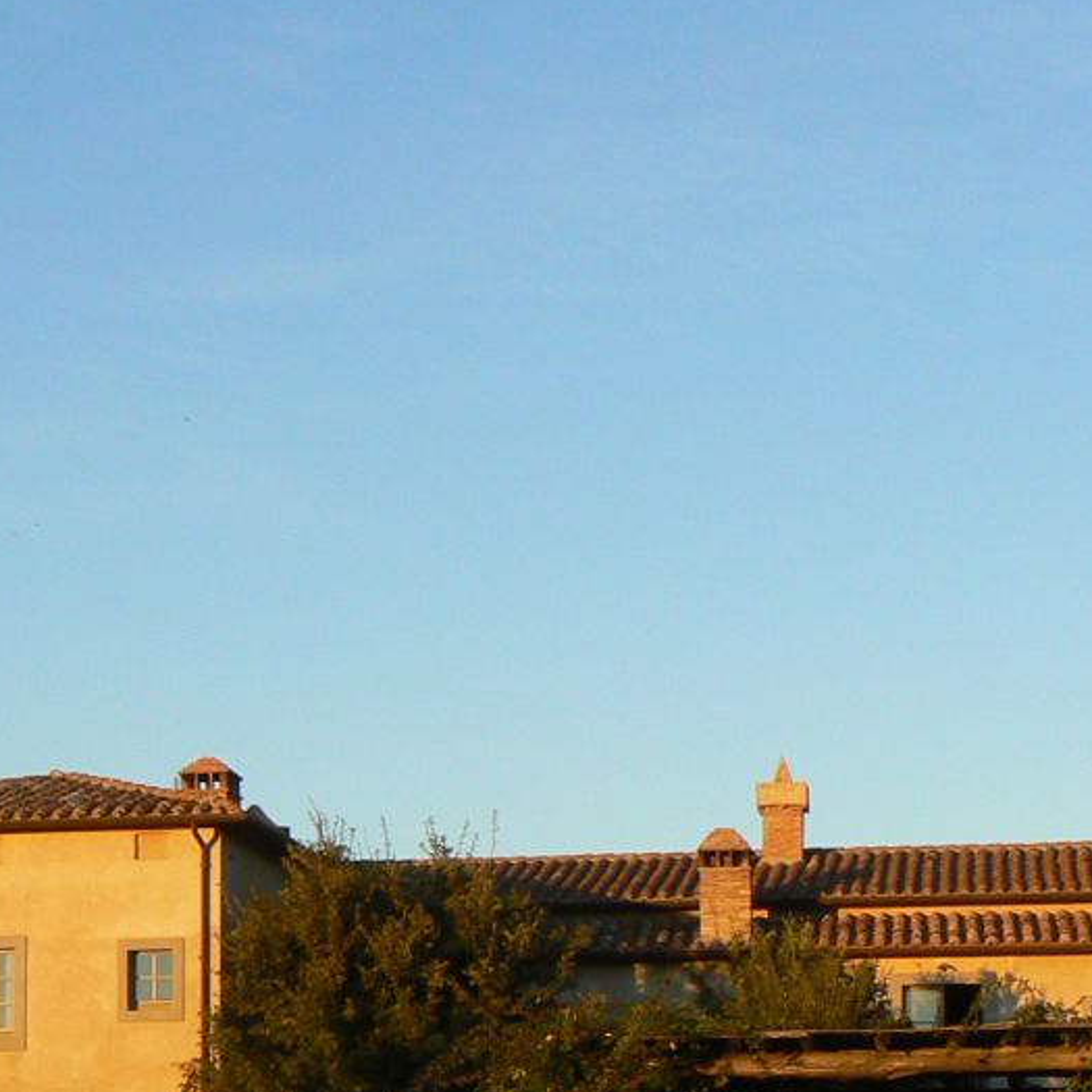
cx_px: 281
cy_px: 1140
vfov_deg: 17.4
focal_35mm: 97
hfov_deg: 17.8
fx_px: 3462
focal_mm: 6
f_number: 5.6
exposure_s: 1/125
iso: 80
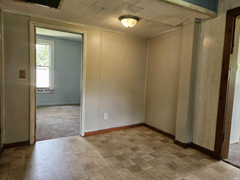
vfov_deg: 58.9
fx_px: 159
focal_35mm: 23
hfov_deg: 73.9
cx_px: 120
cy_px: 90
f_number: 1.8
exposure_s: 1/120
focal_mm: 5.4
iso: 250
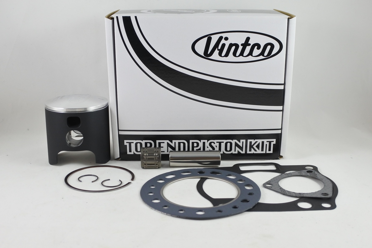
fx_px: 331
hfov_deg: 58.7
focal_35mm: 32
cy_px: 124
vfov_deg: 41.1
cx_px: 186
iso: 400
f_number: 3.8
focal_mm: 12.1
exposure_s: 1/160
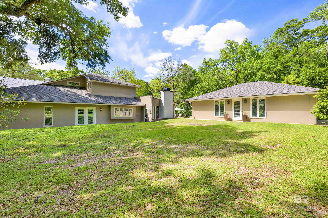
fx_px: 146
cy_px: 109
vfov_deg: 73.7
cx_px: 164
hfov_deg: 96.7
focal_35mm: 16
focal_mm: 16
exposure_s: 1/400
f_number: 11
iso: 400
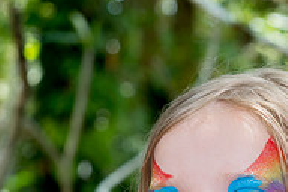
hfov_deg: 8.2
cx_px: 239
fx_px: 2008
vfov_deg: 5.5
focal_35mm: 251
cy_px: 228
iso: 500
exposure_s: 1/100
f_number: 6.3
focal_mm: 70
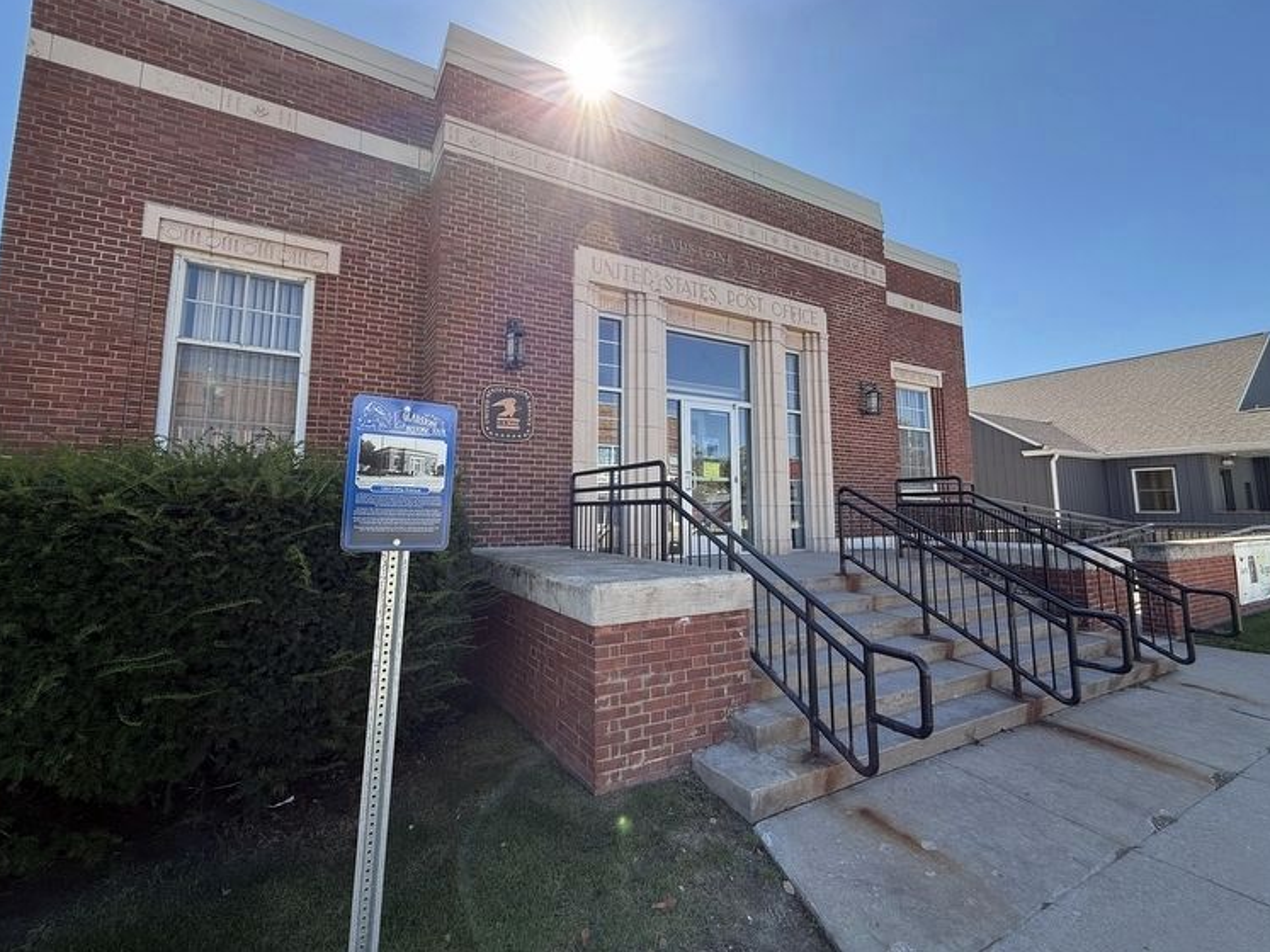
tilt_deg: +13.1
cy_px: 447
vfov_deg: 81.6
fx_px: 550
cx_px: 610
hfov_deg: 98.1
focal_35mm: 15
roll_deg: +0.3
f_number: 2.2
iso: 50
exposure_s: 1/709
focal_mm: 2.22
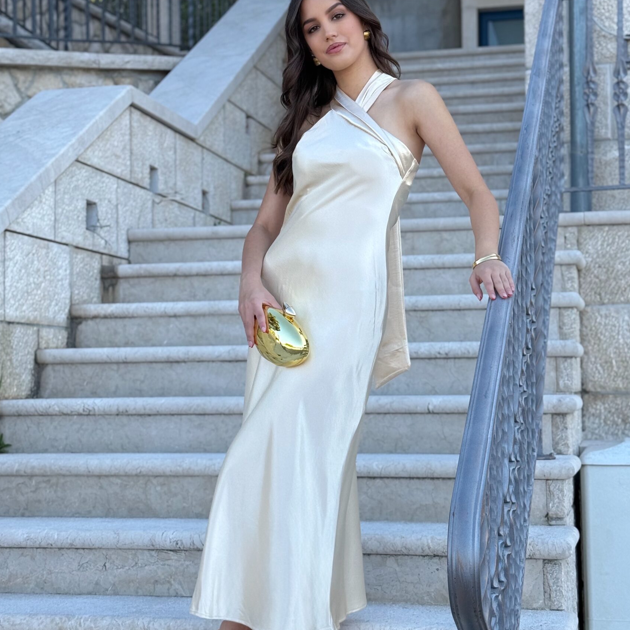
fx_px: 1318
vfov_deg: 26.9
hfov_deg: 26.9
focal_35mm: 64
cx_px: 342
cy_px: 280
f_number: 1.78
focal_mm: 6.76
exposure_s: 1/1013
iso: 80
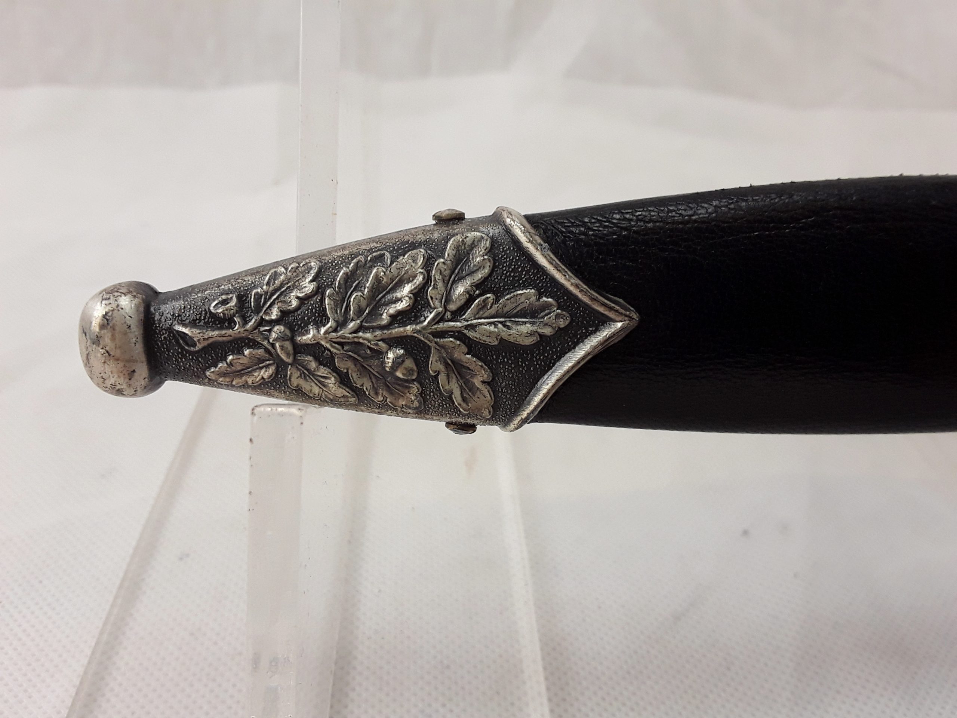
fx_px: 746
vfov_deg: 51.4
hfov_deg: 65.3
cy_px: 359
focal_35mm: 27
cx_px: 478
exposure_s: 1/100
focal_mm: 2.91
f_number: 1.9
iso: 50
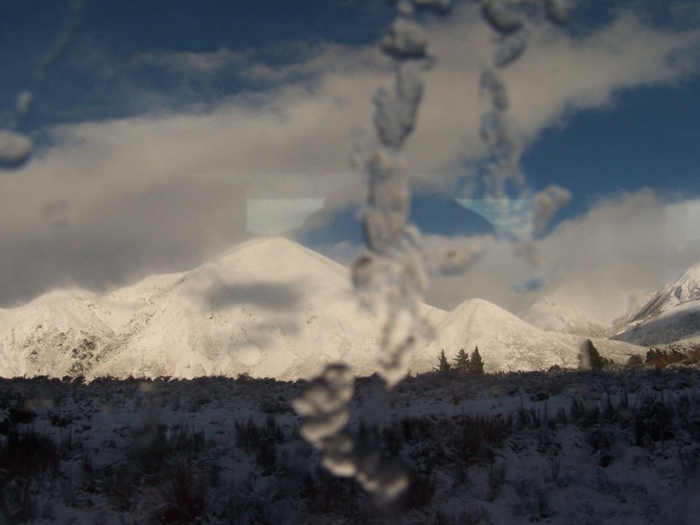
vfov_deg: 37.7
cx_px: 350
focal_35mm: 38
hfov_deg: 49.0
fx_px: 768
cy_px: 262
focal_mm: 6.3
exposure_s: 1/350
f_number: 5.6
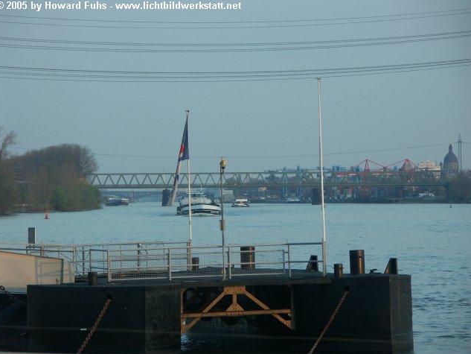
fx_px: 2627
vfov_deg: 7.7
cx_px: 234
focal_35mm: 193
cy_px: 178
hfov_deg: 10.2
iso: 100
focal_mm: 48.46
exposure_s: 1/250
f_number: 3.5
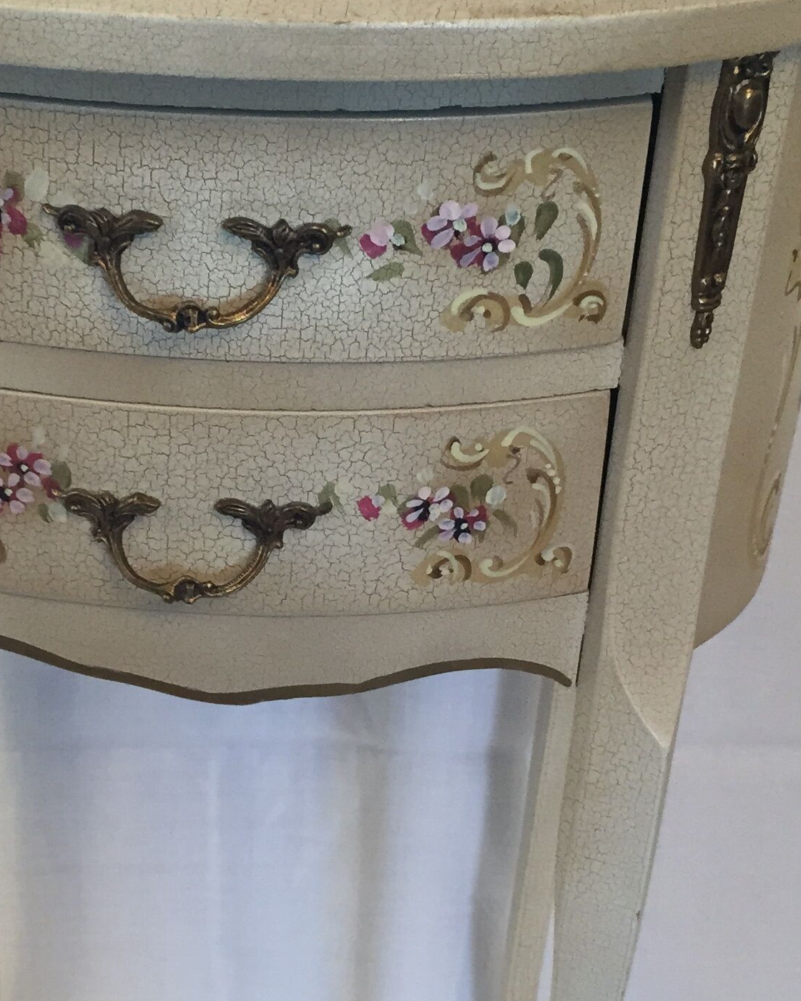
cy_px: 626
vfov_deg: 28.6
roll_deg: -2.5
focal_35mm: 66
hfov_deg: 23.0
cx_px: 261
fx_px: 1956
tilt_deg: -33.7
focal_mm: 4.15
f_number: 2.2
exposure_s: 1/33
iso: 125
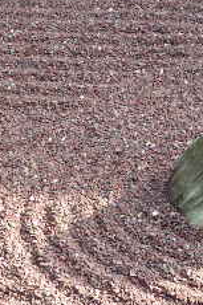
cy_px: 139
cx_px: 142
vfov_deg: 18.1
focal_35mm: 113
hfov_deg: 12.1
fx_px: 957
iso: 125
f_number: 3.7
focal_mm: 6.9
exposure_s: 1/80
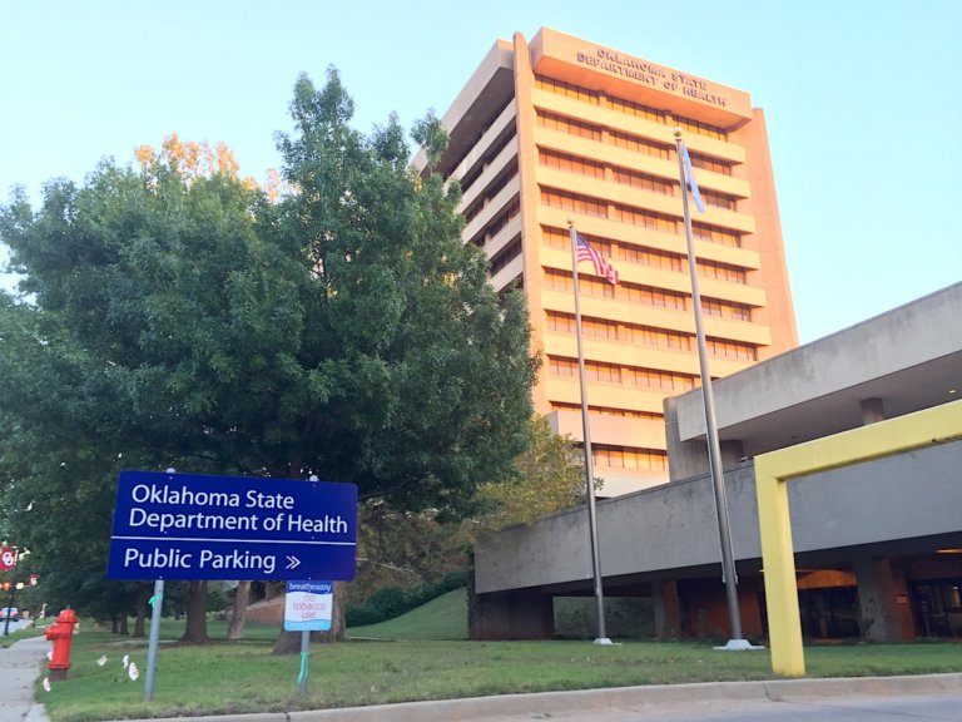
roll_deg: +1.6
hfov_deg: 61.7
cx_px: 481
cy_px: 361
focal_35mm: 29
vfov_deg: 48.2
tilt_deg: +17.6
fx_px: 806
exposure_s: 1/30
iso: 50
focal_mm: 4.15
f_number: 2.2
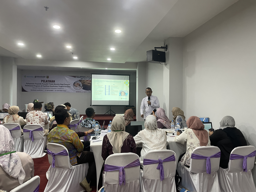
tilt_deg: -0.5
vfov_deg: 53.1
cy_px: 96
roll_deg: -1.0
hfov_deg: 67.3
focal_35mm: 26
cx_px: 128
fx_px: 192
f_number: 1.6
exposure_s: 1/60
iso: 200
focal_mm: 4.2
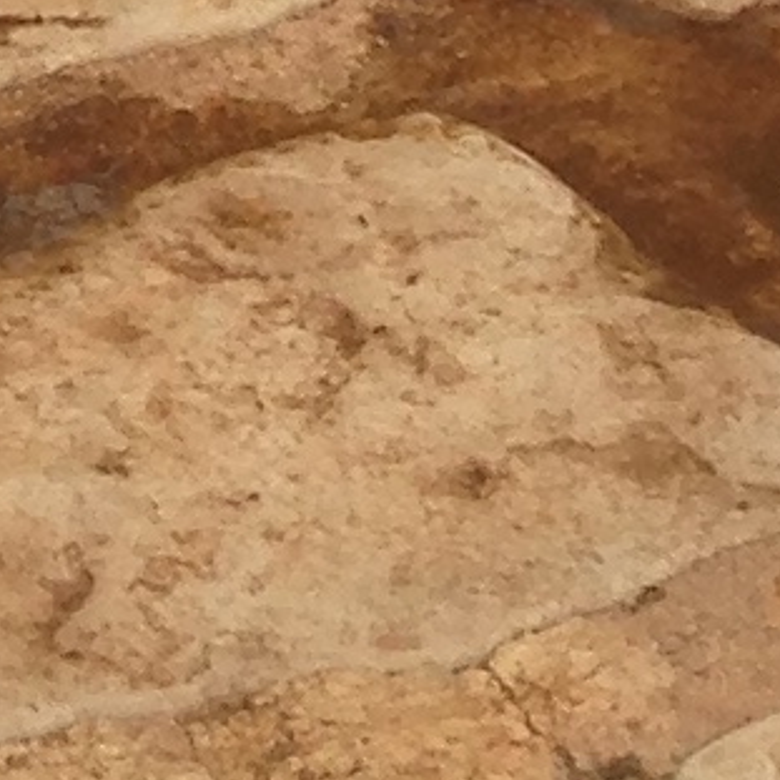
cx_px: -810
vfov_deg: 5.0
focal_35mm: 306
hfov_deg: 5.6
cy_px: -2573
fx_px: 7801
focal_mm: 4.12
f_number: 2.4
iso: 50
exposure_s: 1/430
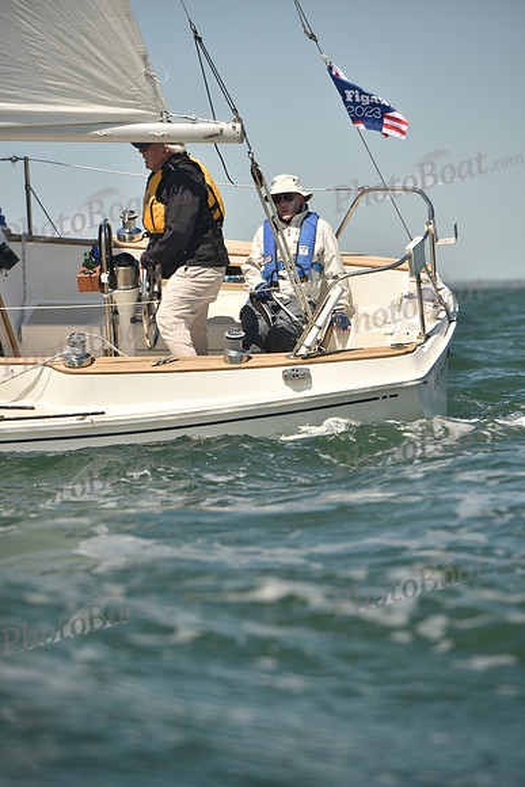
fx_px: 4372
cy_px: 394
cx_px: 262
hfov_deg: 6.9
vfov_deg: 10.3
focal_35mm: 200
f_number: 5.6
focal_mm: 200
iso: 250
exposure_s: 1/800
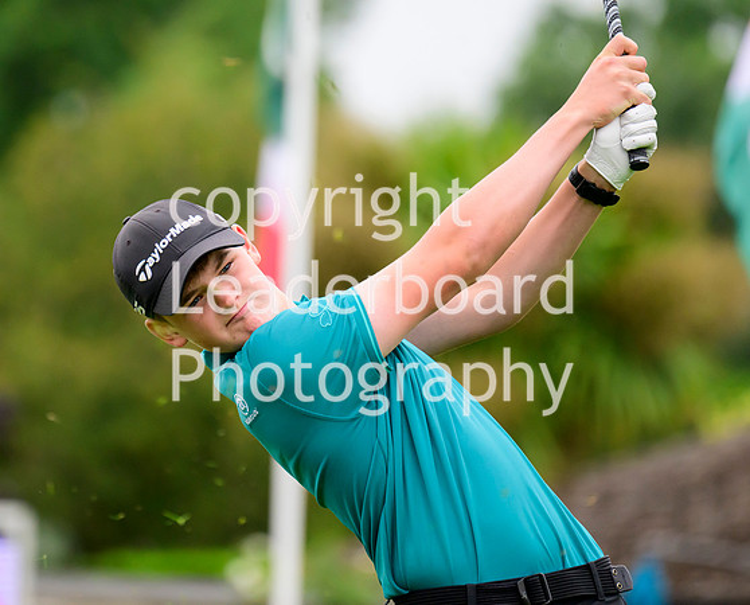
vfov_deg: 2.8
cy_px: 235
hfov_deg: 3.5
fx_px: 12341
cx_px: 194
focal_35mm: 554
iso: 1600
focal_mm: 400
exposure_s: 1/1600
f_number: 5.6
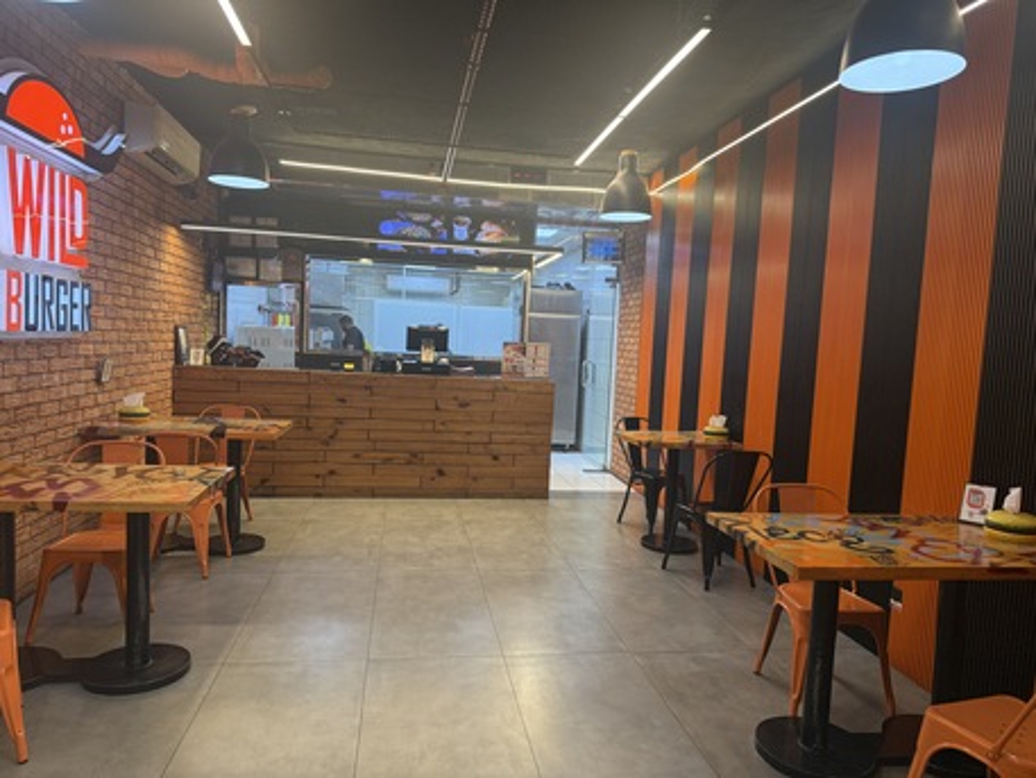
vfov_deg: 56.8
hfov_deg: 71.6
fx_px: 718
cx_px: 518
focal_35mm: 24
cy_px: 389
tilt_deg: -3.7
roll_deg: -2.7
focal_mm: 6.76
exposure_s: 1/120
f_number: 1.78
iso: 200
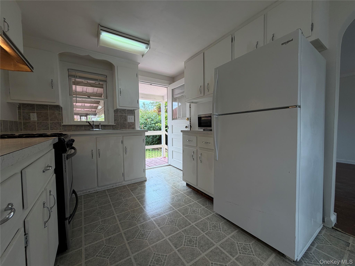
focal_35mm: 14
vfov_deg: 85.7
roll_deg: +0.8
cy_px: 133
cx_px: 178
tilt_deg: -2.4
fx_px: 144
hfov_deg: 102.1
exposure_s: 1/120
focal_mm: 2.22
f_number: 2.2
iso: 100
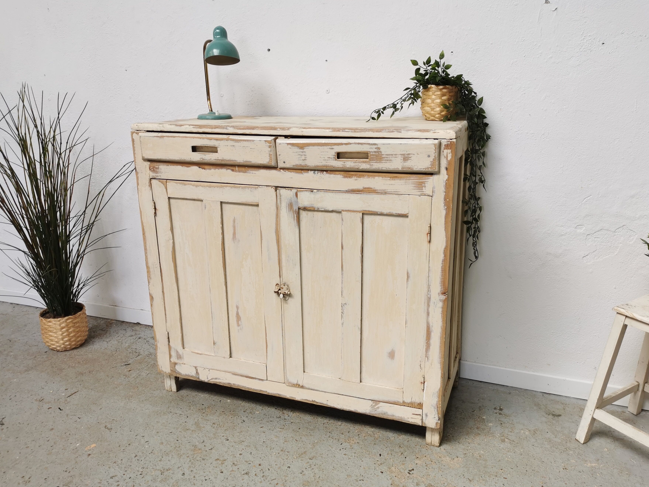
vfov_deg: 49.7
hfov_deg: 63.4
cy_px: 245
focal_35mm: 28
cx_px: 331
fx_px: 525
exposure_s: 1/173
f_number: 1.8
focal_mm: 5.58
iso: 50
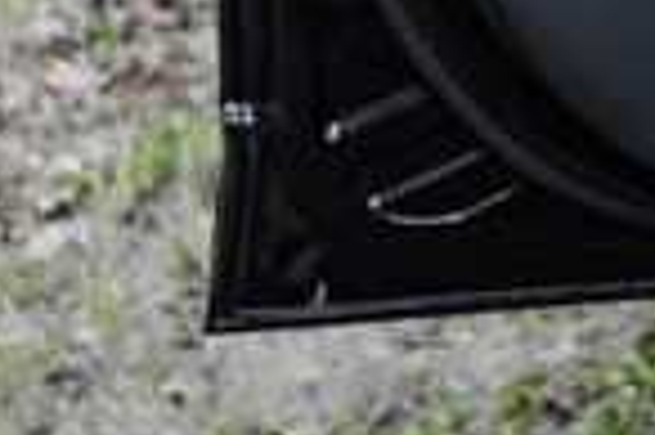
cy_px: -451
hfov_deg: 14.3
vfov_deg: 9.4
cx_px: 906
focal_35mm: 136
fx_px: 2472
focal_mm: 31
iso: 800
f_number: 2.8
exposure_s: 1/250
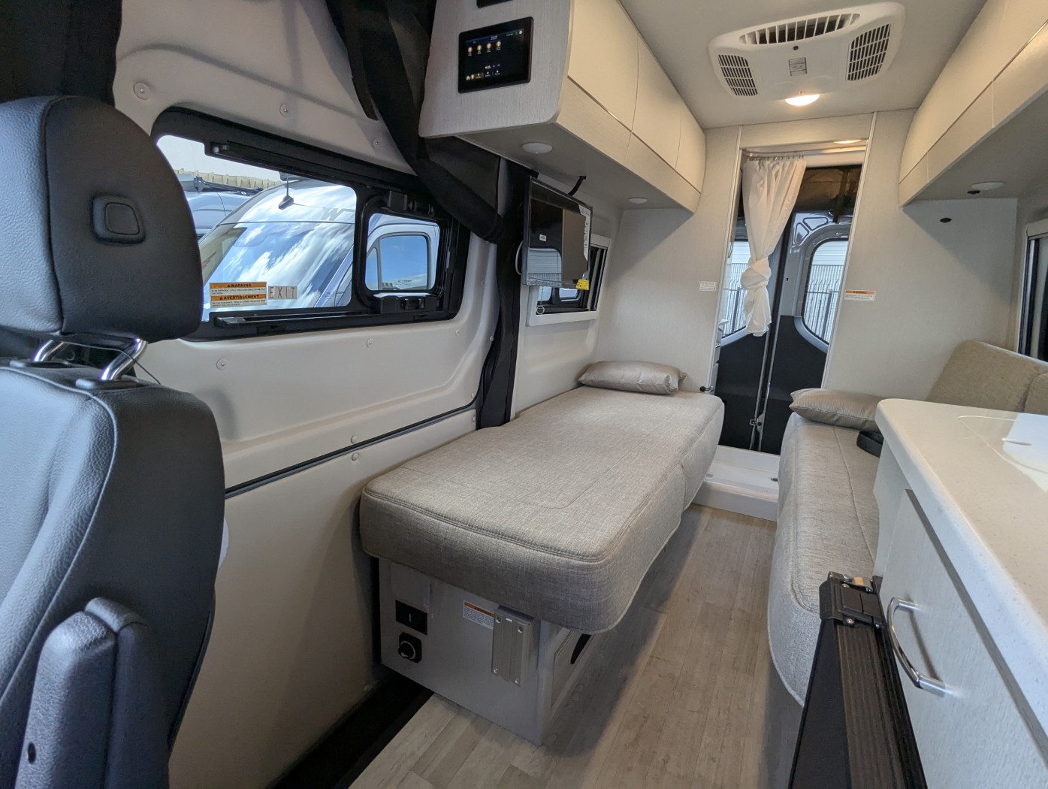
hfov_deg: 94.4
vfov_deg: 78.2
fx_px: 485
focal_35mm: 16
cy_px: 394
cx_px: 524
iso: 132
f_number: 2.2
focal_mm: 2.35
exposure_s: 1/176
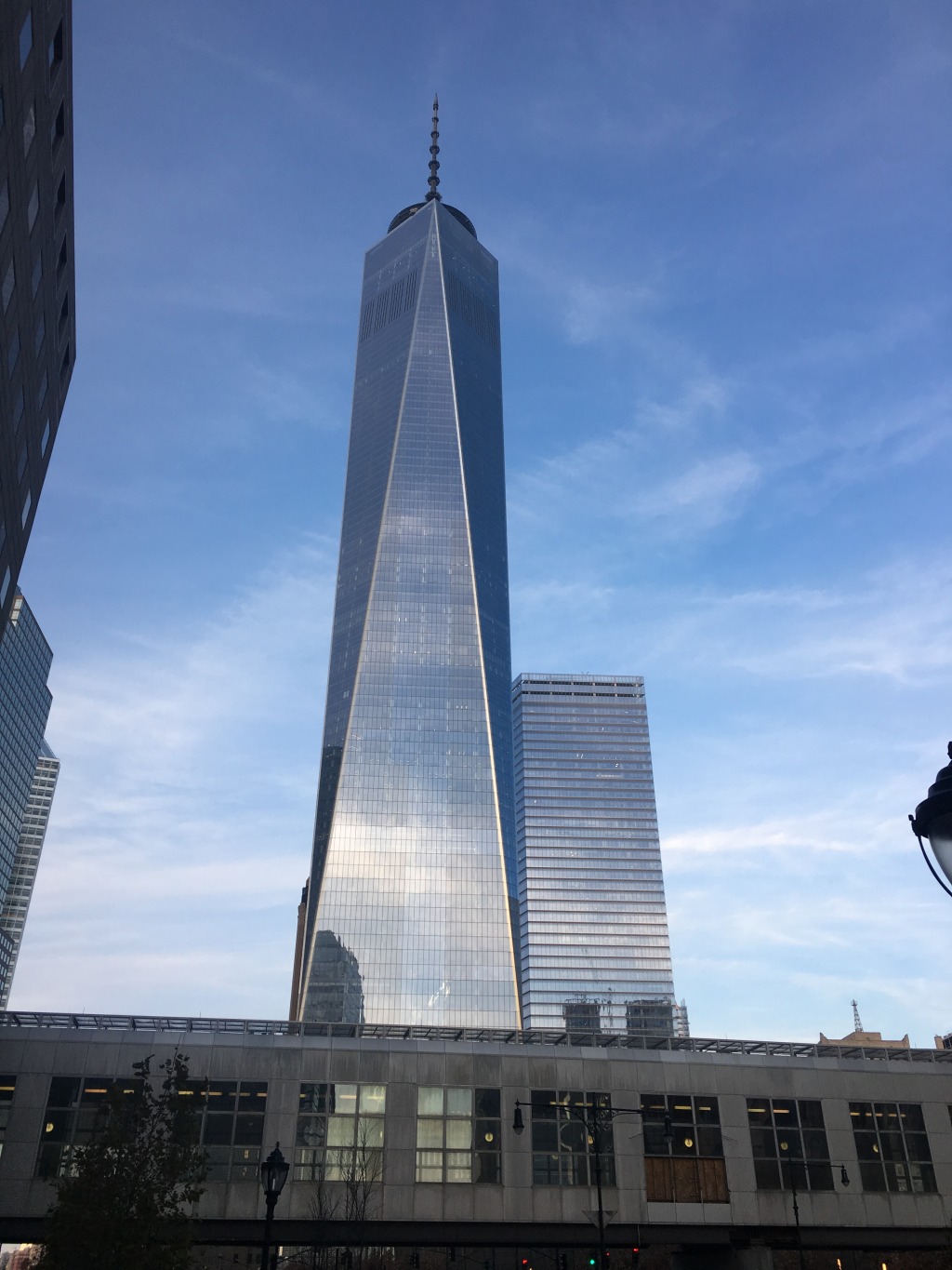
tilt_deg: +32.5
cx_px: 476
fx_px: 1063
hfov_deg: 48.2
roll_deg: +2.1
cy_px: 635
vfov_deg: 61.7
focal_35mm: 29
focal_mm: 4.15
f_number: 2.2
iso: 25
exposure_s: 1/187
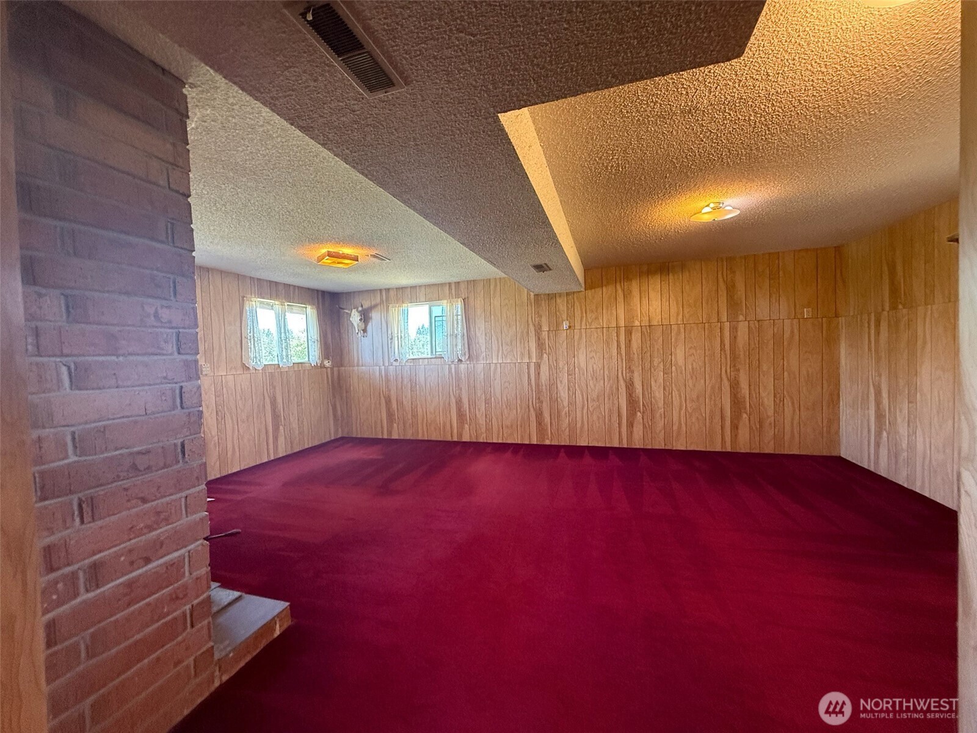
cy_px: 366
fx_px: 395
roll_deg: +2.1
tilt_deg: -1.3
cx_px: 488
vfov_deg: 85.7
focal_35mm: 14
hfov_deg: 102.1
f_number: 2.2
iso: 640
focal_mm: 2.22
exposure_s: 1/120
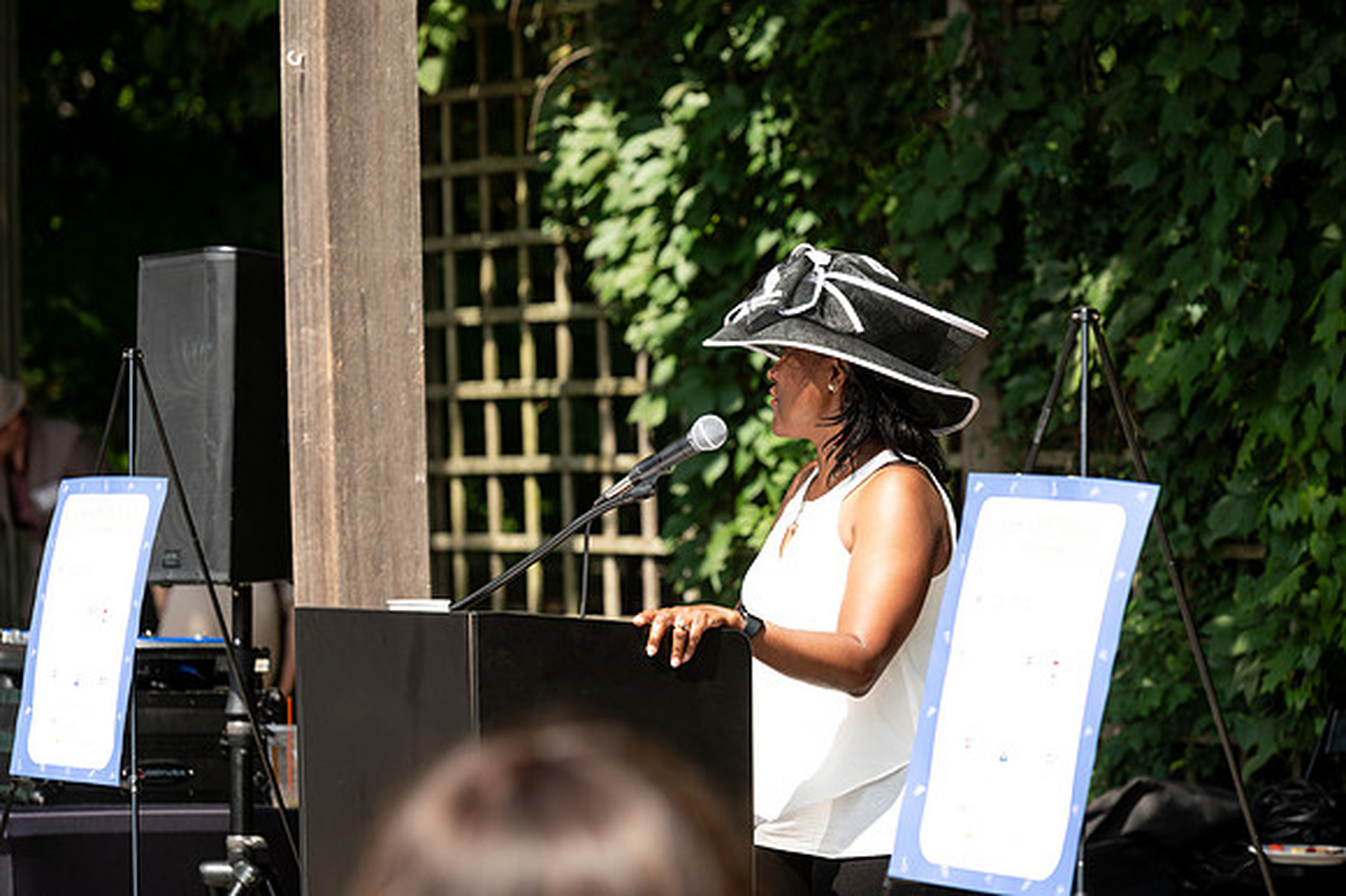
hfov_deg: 14.2
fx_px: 5418
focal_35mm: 145
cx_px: 673
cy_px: 448
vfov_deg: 9.5
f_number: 6.3
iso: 100
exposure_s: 1/320
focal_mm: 145
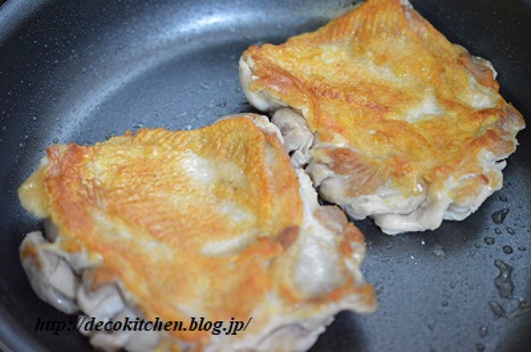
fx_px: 883
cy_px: 176
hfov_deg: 33.5
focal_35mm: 60
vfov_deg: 22.5
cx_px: 266
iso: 3600
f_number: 3
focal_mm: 40
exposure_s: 1/60
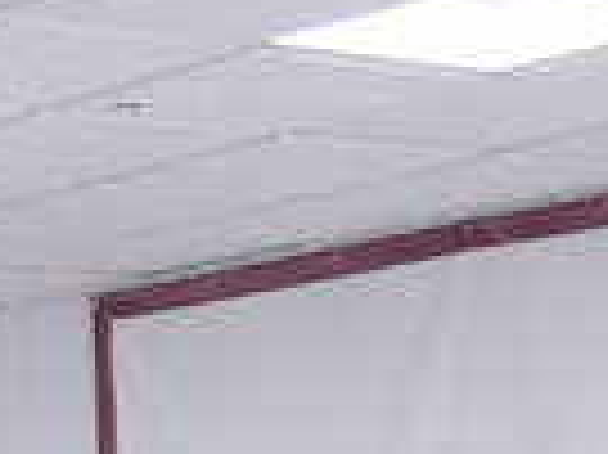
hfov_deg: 9.3
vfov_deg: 6.5
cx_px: 261
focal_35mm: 214
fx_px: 3755
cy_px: 1178
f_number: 3.9
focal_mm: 18
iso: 320
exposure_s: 1/60
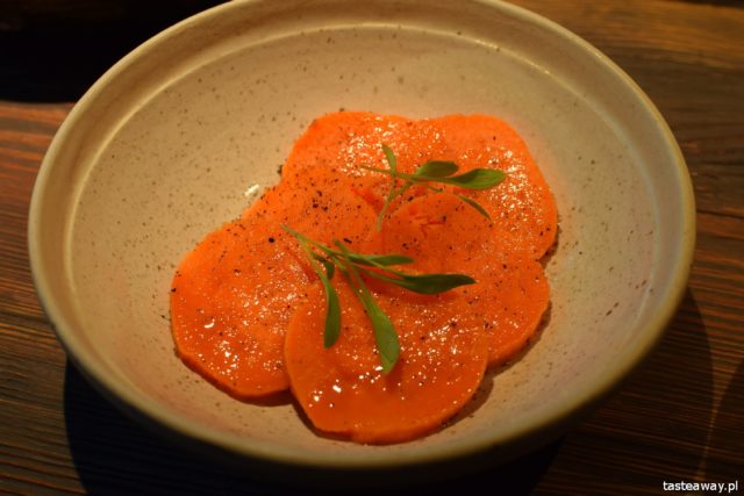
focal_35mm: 52
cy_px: 248
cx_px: 372
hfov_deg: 37.8
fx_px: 1085
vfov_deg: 25.8
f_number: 6.3
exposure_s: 1/125
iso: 360
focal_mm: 35
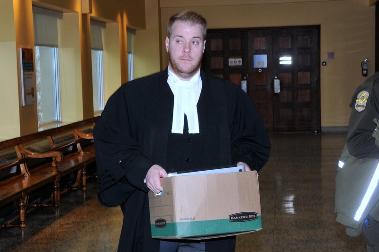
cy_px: 126
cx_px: 190
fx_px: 600
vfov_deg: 23.8
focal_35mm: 57
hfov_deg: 35.1
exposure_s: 1/60
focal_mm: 38
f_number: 6.3
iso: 500
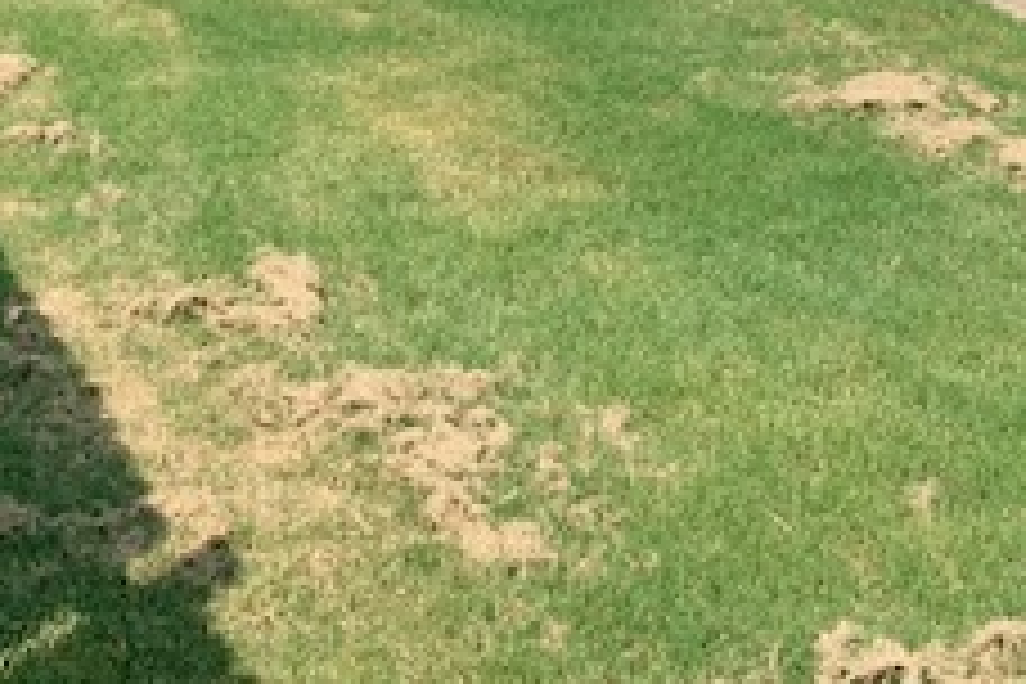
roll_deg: -1.6
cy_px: -158
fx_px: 2166
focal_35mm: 76
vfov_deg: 17.1
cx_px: 918
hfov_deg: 25.8
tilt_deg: -5.6
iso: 25
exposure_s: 1/1513
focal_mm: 4.25
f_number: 1.8
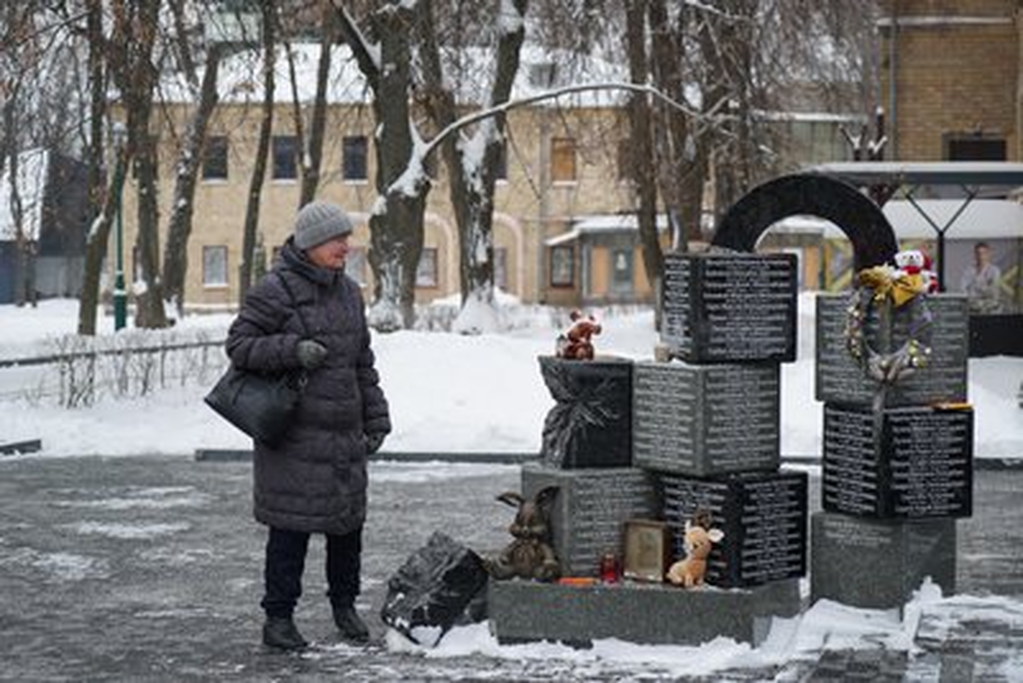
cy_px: 342
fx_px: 1990
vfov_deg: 19.5
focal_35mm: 70
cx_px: 512
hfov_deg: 28.8
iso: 100
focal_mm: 70
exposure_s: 1/160
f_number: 4
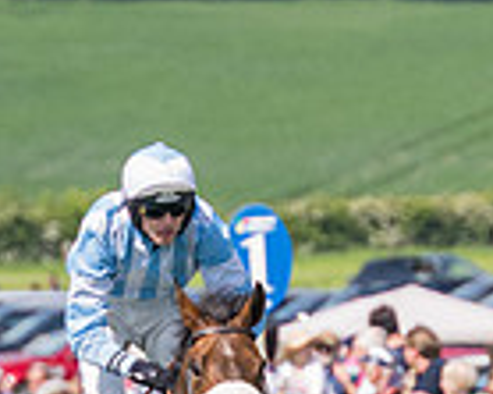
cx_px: -78
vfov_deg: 1.5
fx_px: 15412
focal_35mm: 1057
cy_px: 333
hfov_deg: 1.8
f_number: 4
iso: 400
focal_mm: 140
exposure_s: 1/2500
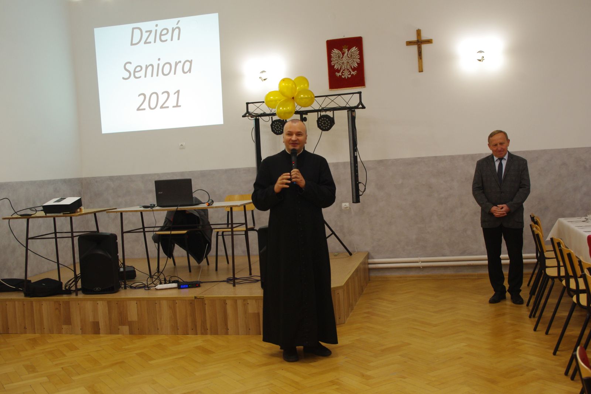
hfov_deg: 49.5
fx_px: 640
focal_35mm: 39
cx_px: 296
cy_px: 197
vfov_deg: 34.2
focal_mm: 26.25
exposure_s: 1/45
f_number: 5.6
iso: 800
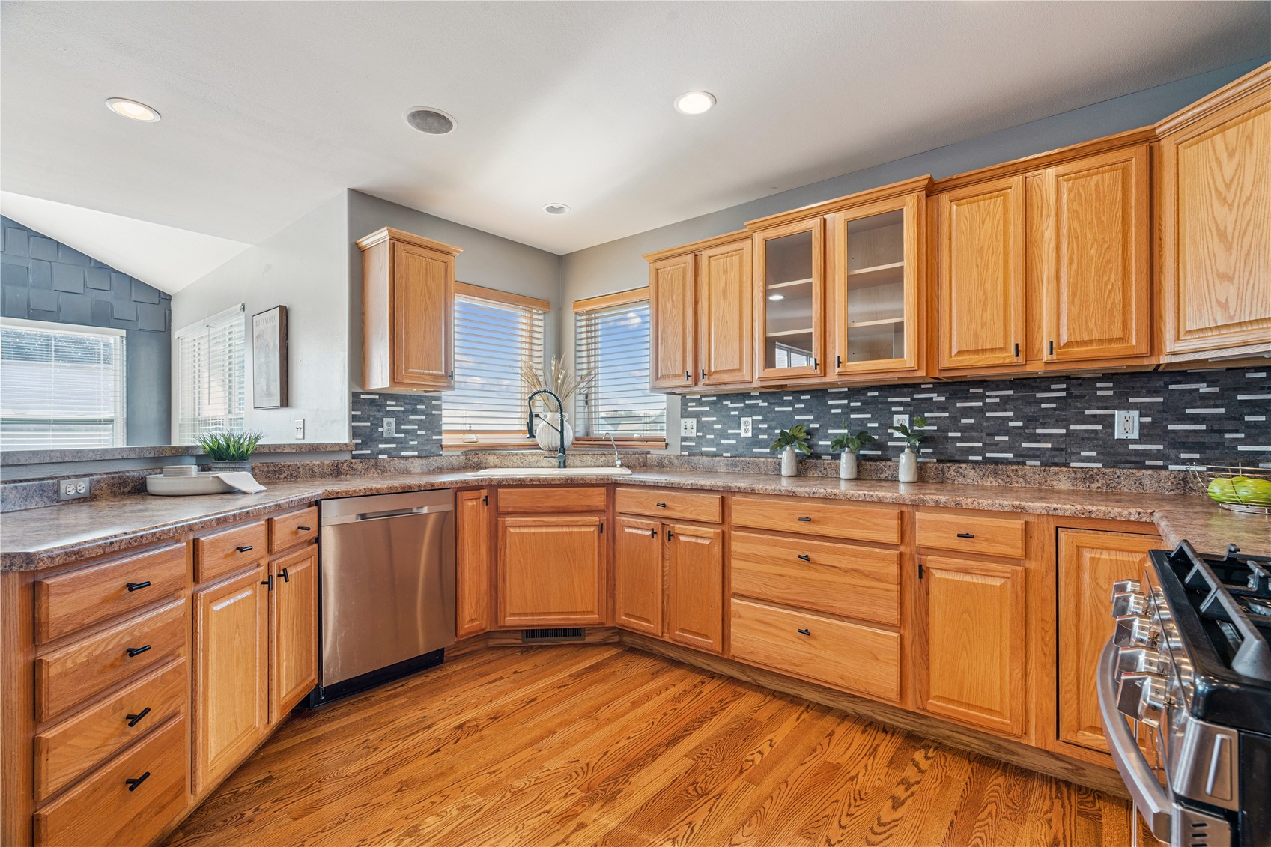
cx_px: 636
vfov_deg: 73.7
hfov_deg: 96.7
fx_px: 565
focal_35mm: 16
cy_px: 424
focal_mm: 16
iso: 400
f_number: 10
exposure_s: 1/5
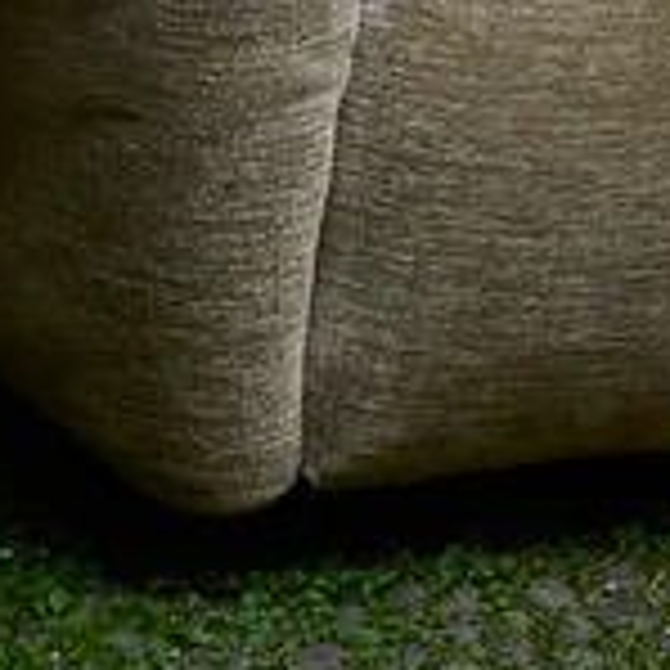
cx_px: 2125
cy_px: -2091
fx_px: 6810
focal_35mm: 311
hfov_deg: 5.3
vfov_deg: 5.0
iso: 640
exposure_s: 1/80
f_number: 4
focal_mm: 34
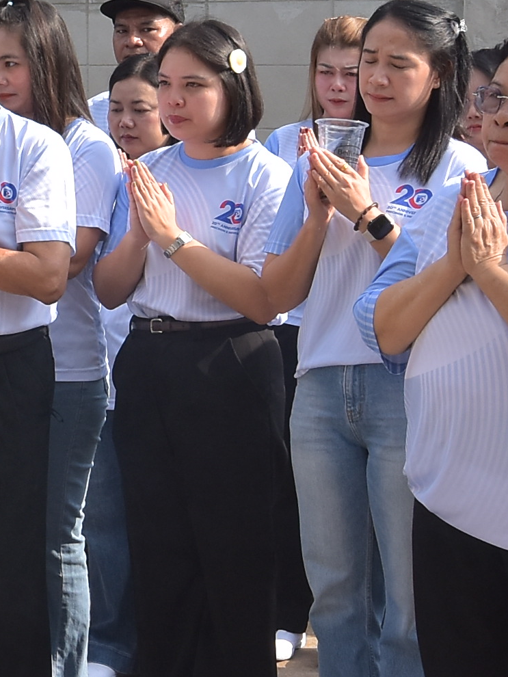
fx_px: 2562
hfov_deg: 10.7
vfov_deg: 15.0
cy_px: 197
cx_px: -375
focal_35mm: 131
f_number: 5.6
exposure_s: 1/640
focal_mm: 20
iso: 250
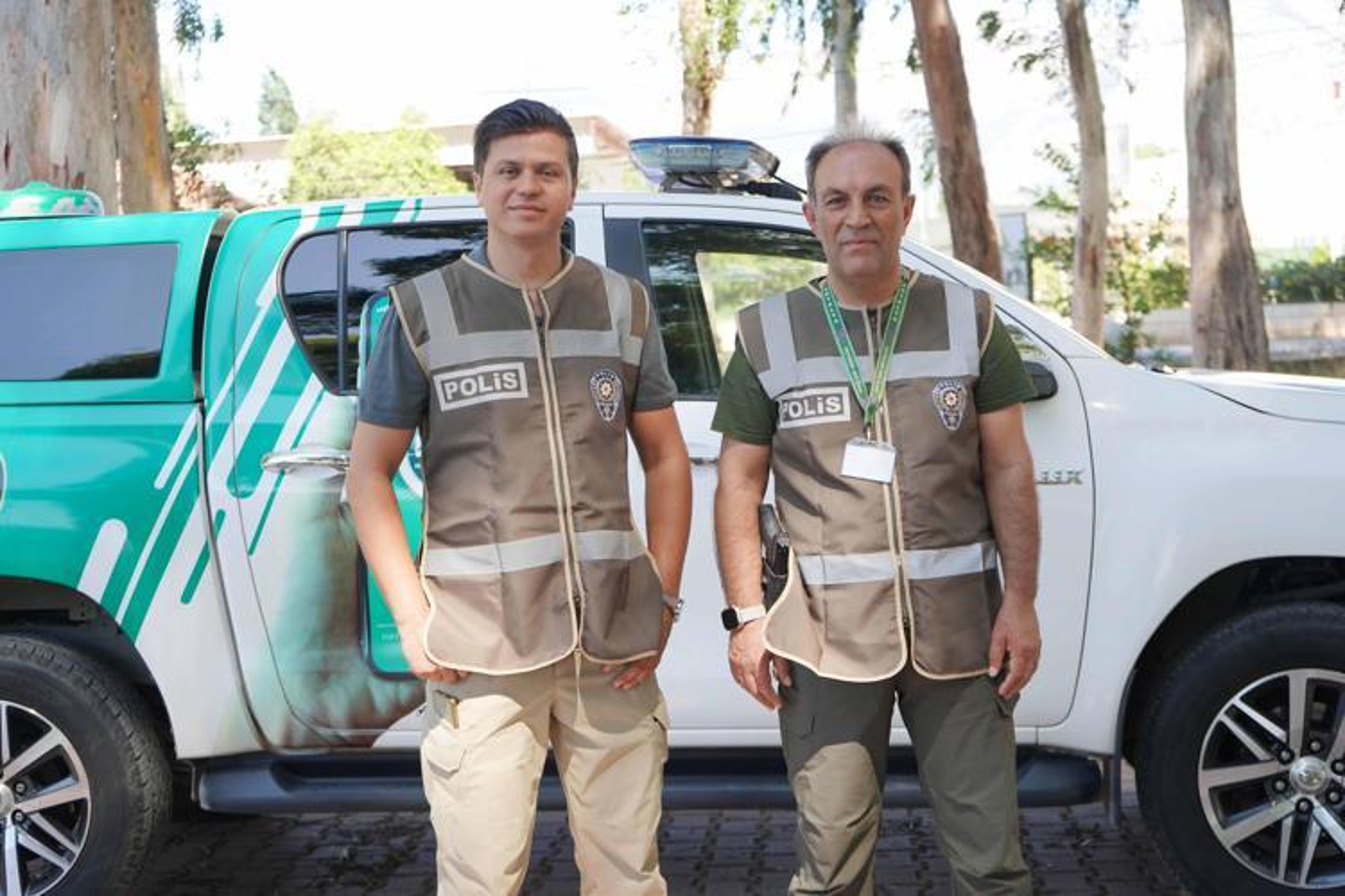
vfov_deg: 22.3
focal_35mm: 61
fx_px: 2279
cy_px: 448
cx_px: 672
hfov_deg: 32.9
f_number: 5.6
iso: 200
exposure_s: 1/160
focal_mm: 61
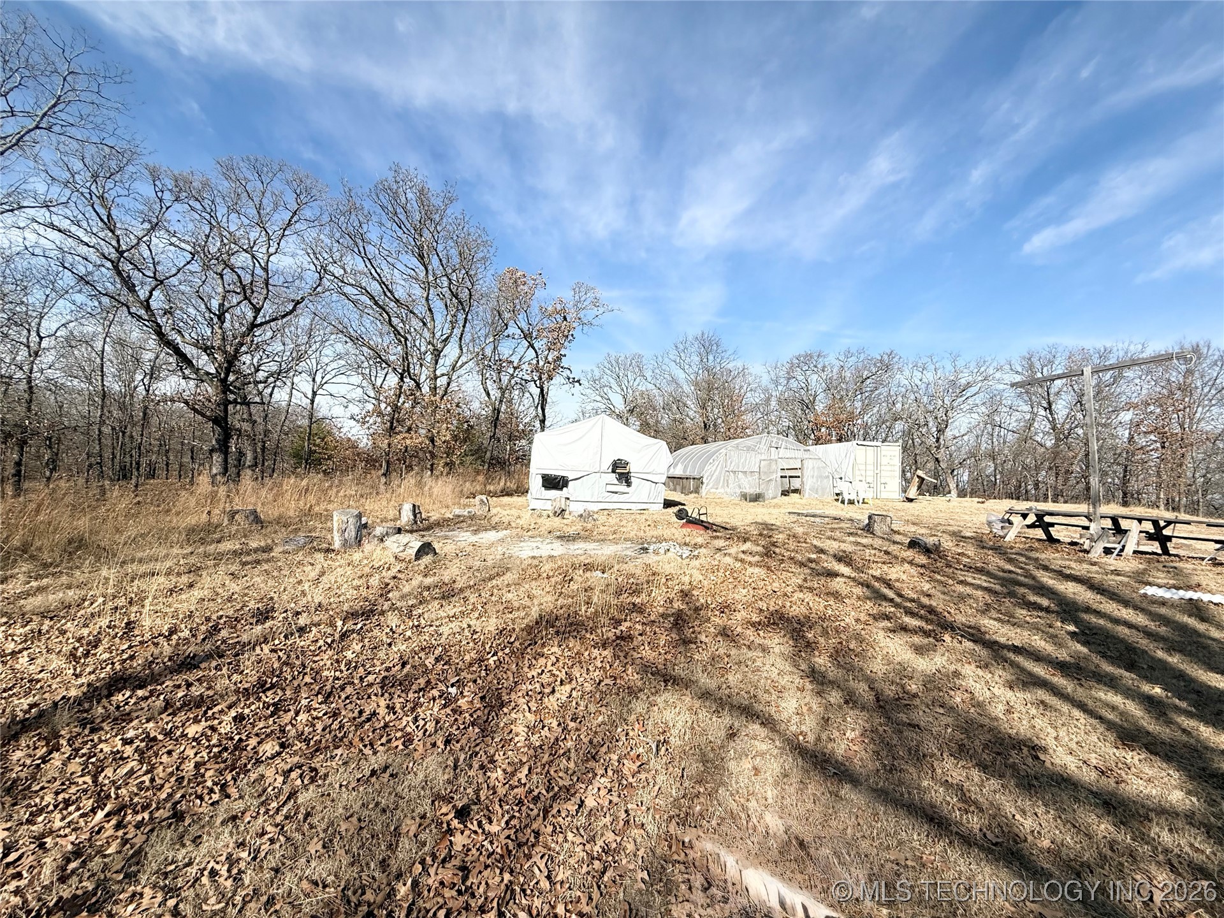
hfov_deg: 102.1
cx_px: 612
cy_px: 459
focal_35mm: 14
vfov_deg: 85.7
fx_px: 495
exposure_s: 1/2611
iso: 50
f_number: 2.2
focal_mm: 2.22
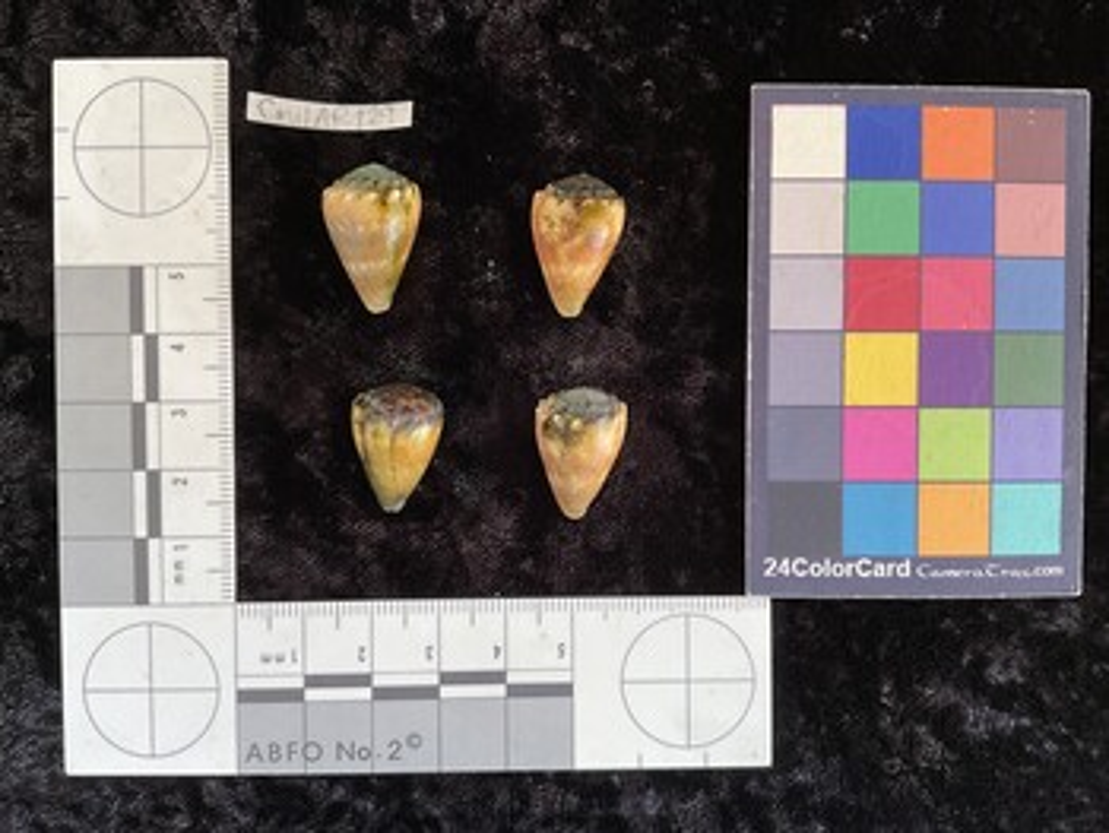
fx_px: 930
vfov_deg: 48.3
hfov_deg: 61.6
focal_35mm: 29
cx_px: 554
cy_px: 416
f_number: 1.8
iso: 64
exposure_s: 1/60
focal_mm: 3
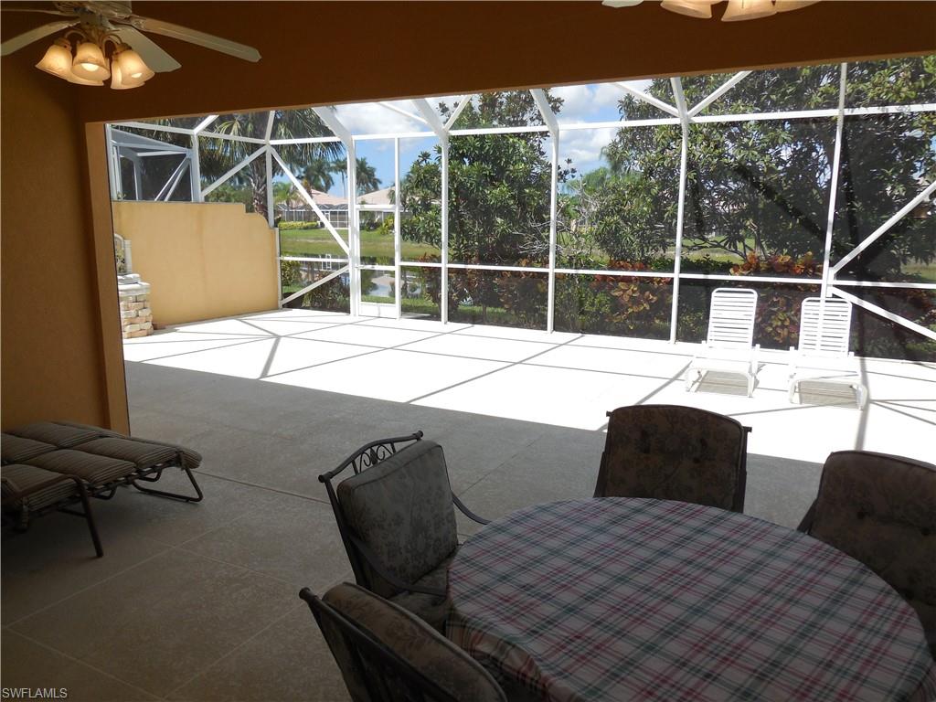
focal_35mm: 25
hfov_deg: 69.4
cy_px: 351
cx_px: 468
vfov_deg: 54.9
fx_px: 676
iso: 125
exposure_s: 1/1000
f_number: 3.1
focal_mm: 4.5
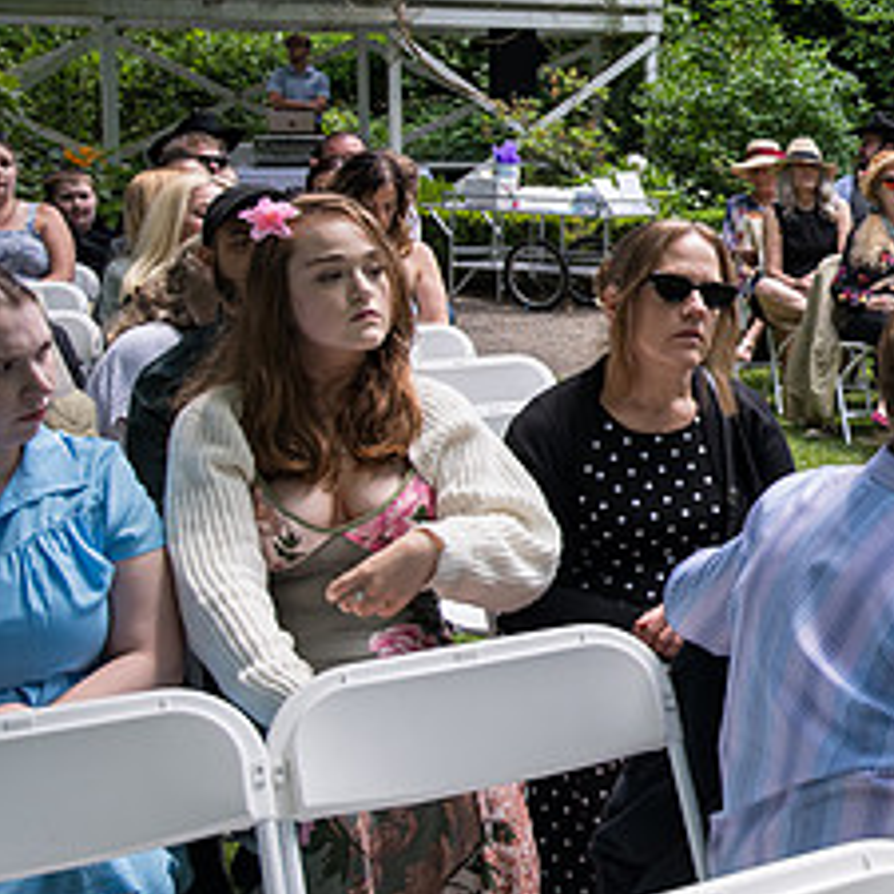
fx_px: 2045
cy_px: 308
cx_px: 1144
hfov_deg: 22.2
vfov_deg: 24.6
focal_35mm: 70
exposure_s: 1/320
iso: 500
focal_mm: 32
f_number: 5
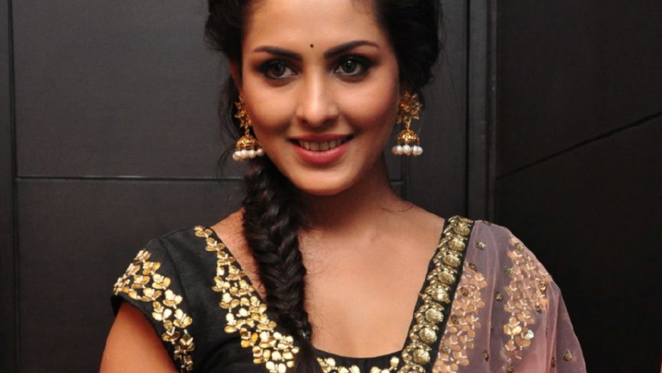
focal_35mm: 136
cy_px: 430
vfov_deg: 8.8
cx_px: 352
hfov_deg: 15.8
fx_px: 2388
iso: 1600
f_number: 8
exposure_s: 1/125
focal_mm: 50
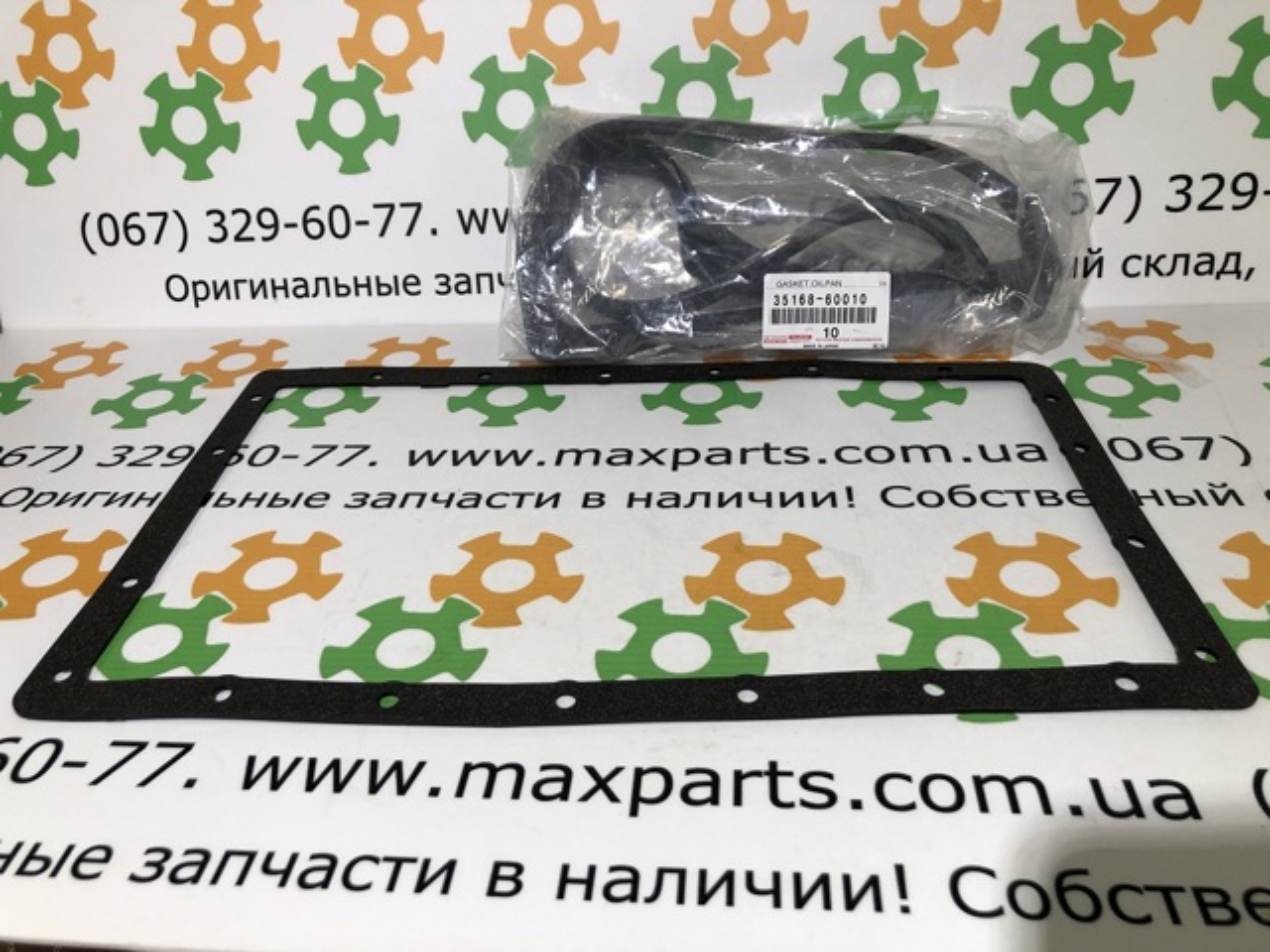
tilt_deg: -32.7
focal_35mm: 28
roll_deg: +3.9
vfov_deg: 49.7
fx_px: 1027
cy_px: 476
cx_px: 635
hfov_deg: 63.4
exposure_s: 1/50
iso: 25
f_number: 1.8
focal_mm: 3.99
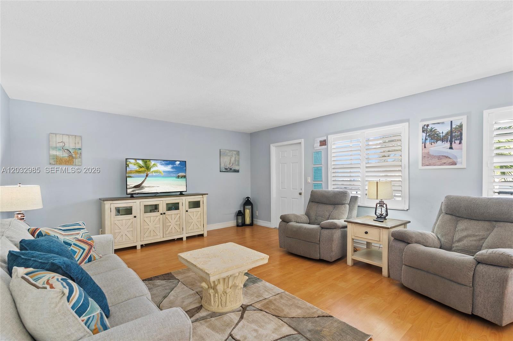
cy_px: 170
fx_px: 228
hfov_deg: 96.8
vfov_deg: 73.6
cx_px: 256
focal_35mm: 16
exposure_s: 1/1.67
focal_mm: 16
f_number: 8
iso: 400
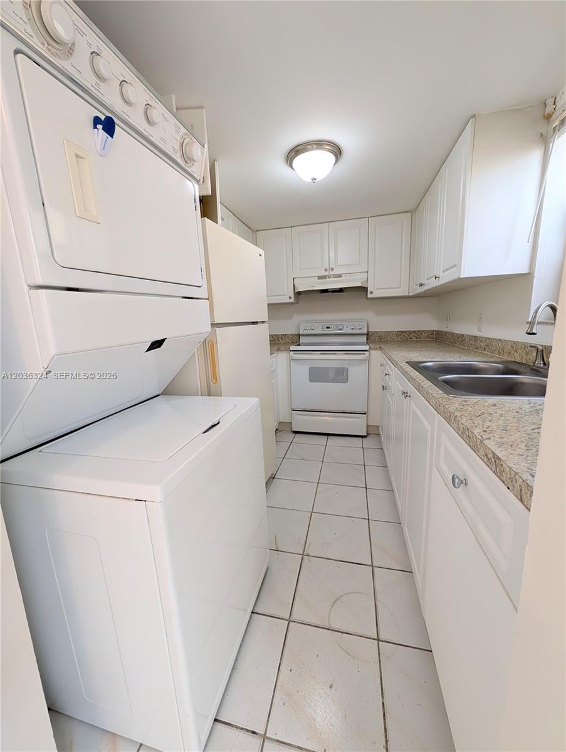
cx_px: 283
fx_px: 261
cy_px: 376
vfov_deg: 110.5
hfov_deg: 94.6
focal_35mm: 12
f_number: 1.7
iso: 45
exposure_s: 1/120
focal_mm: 2.02
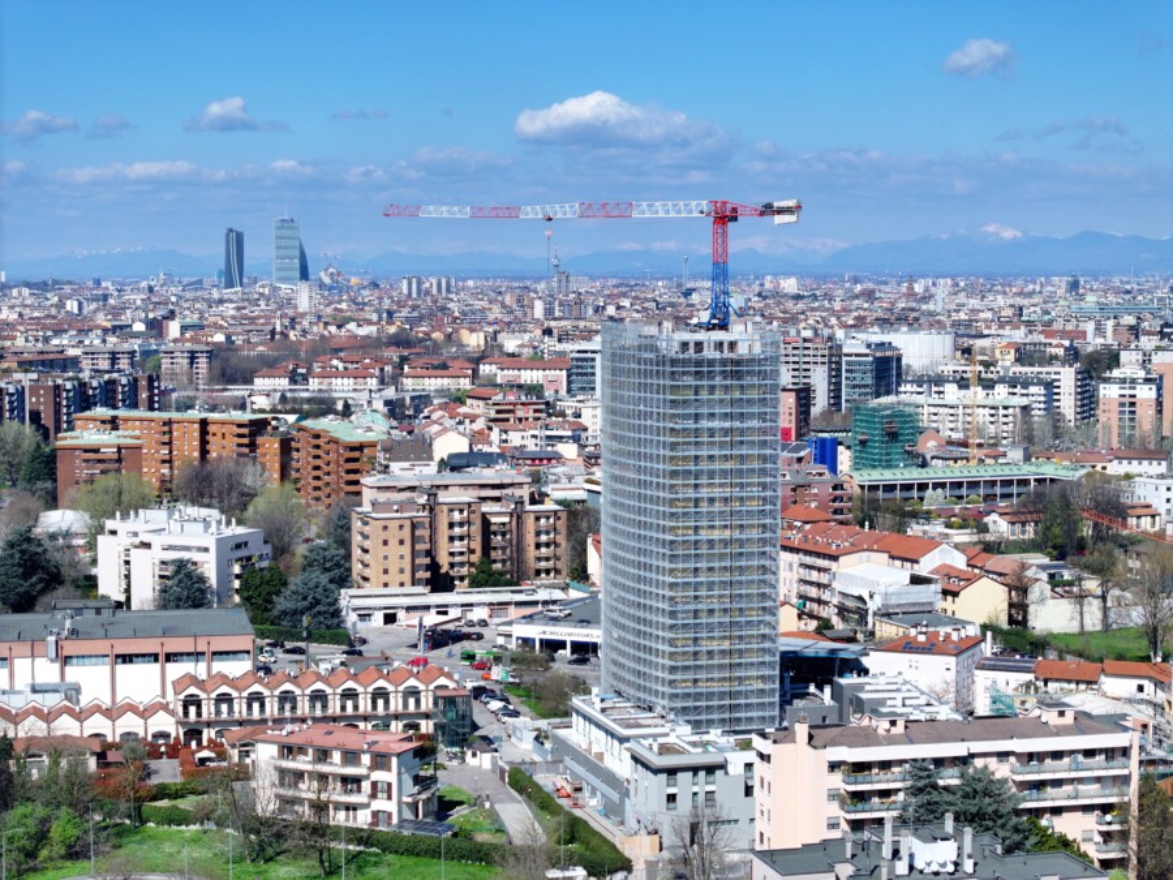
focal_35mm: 70
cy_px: 440
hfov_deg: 27.8
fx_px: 2372
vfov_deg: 21.0
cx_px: 586
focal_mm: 19.35
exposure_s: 1/80
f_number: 2.8
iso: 100
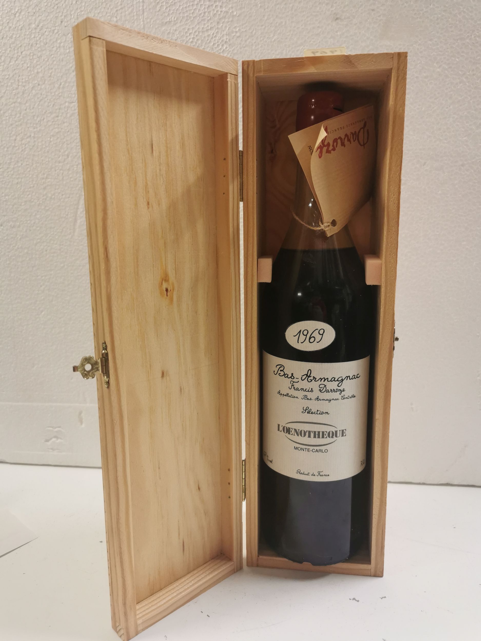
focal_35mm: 27
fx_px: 500
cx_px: 240
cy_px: 320
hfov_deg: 51.4
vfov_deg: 65.3
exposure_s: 1/50
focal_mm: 5.58
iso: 160
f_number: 1.8
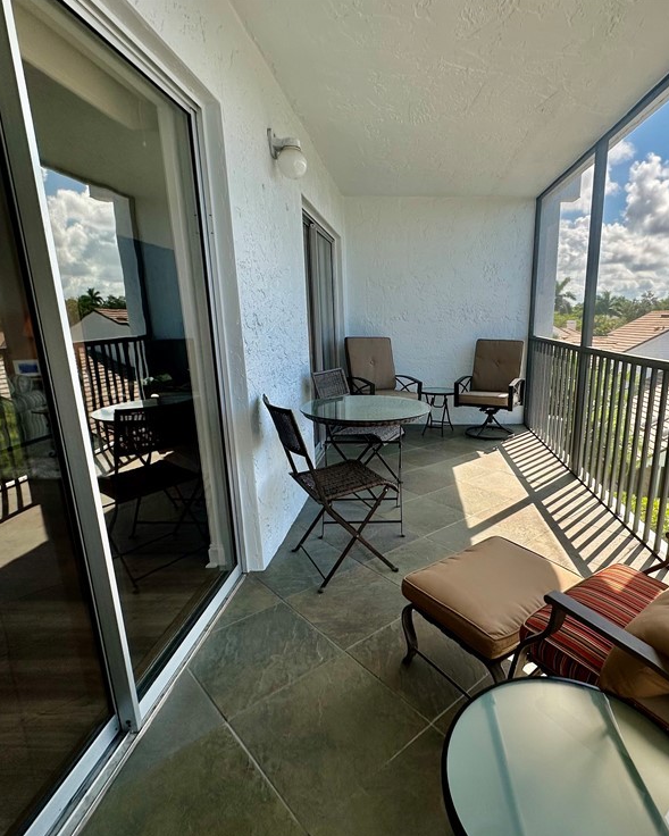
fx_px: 470
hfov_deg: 69.7
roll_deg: +0.3
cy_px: 432
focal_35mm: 19
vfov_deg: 83.3
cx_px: 418
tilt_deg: -13.0
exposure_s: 1/558
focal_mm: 2.22
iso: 40
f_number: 2.2
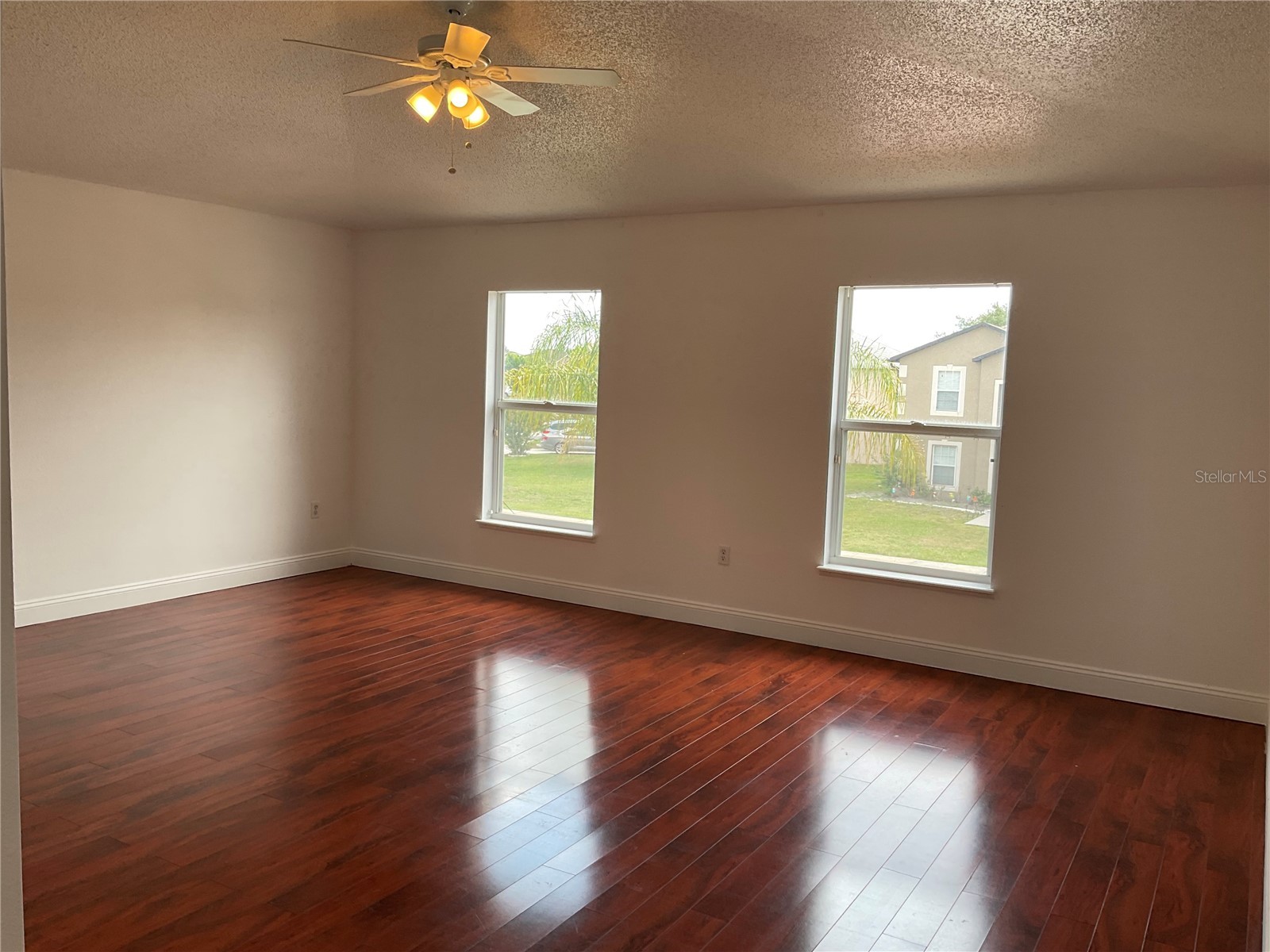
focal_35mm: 29
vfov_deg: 48.2
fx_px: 1064
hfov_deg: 61.7
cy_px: 476
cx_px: 635
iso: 20
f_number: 1.8
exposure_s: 1/120
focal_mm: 3
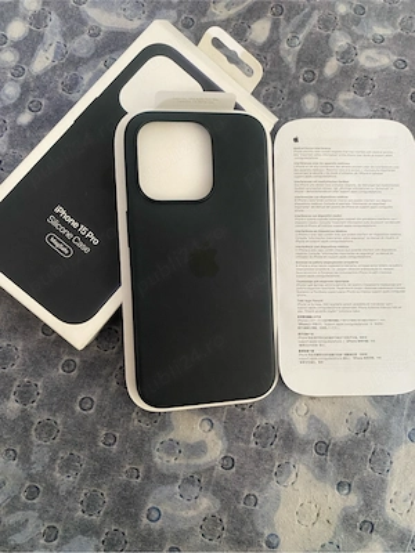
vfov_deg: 67.3
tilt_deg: -81.5
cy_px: 276
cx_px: 208
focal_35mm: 26
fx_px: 416
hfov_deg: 53.1
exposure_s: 1/60
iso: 500
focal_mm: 4.25
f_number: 1.8
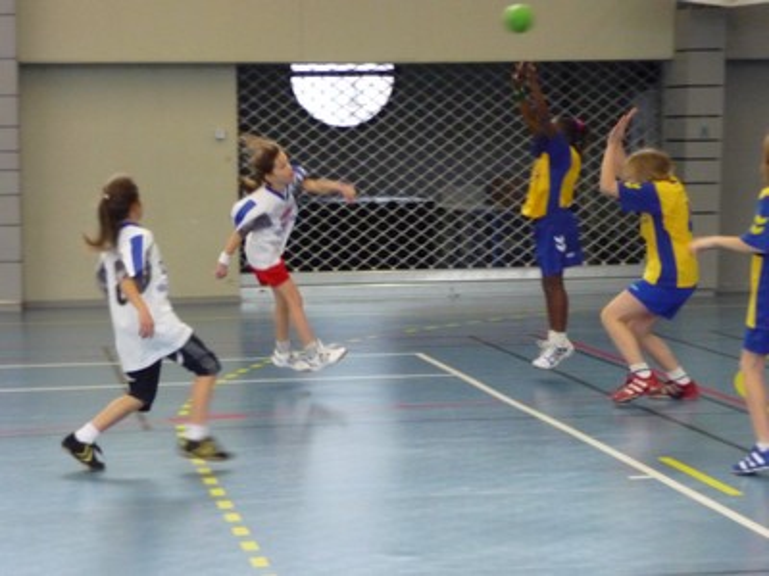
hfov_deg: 19.1
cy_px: 288
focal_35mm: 103
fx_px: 2288
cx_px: 384
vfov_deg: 14.4
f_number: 4.7
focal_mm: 17.5
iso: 800
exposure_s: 1/100
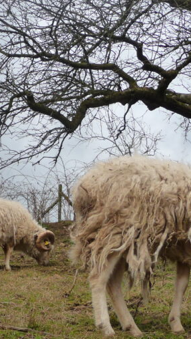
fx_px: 846
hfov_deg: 12.8
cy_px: 186
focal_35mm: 94
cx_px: 28
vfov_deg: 22.7
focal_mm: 7.1
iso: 160
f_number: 4
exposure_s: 1/320
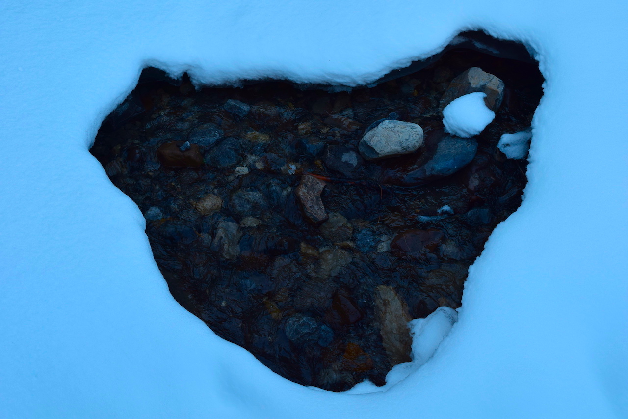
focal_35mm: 46
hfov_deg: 42.3
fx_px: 811
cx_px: 314
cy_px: 210
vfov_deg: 28.9
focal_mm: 31
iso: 400
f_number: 9
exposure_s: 1/160
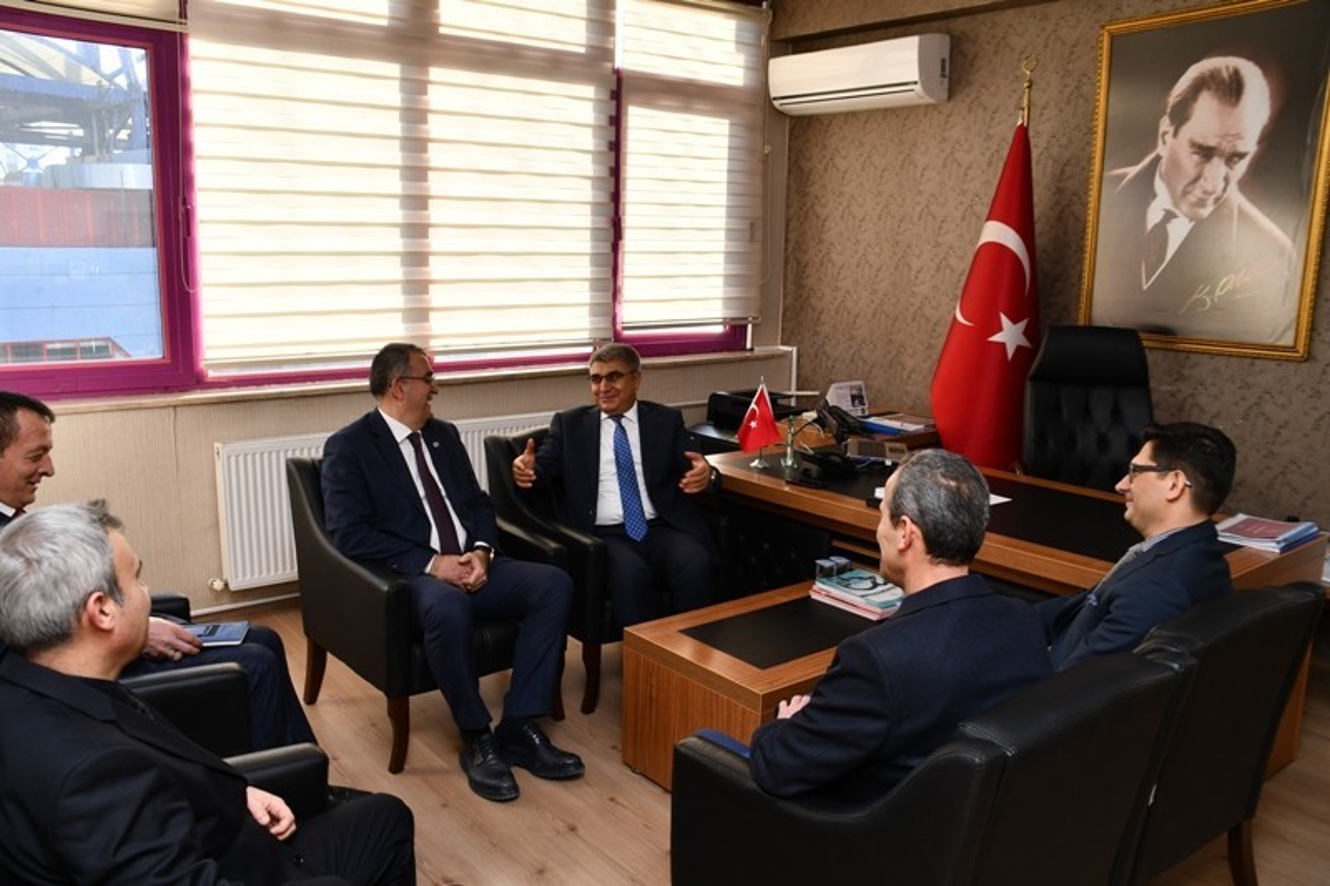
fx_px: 997
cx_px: 665
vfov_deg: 47.9
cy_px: 443
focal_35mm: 27
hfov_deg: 67.4
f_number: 5.6
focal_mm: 18
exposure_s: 1/125
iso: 140
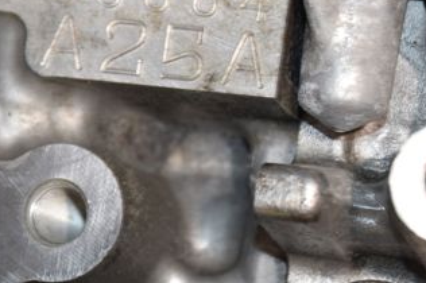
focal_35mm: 319
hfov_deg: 6.5
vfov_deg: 4.3
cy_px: 55
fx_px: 3771
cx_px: 138
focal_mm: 105
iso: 1600
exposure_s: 1/60
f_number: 5.6
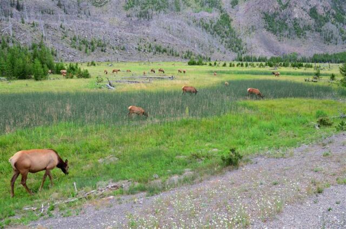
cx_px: 173
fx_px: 259
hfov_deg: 67.5
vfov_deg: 47.7
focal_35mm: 27
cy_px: 114
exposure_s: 1/125
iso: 200
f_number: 5.6
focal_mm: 18
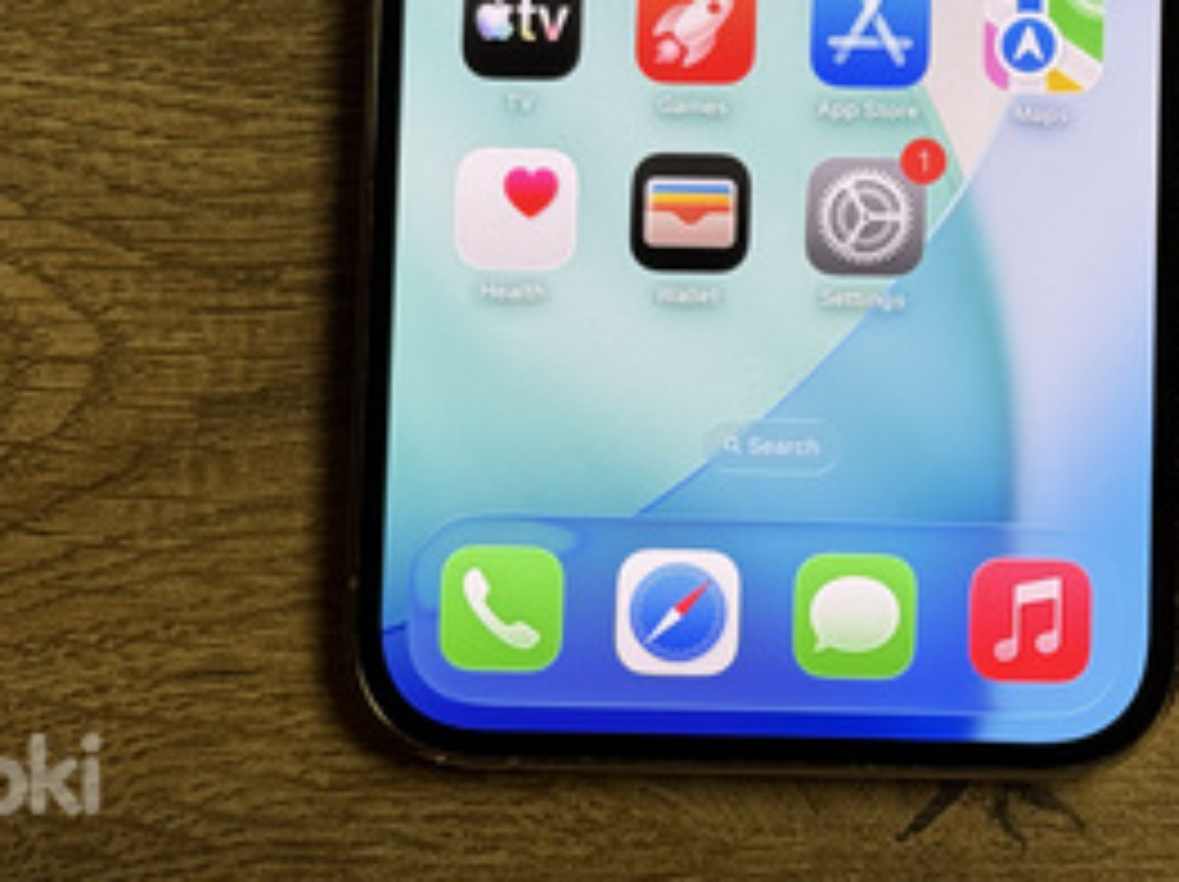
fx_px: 3743
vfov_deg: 13.2
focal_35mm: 110
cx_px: 1004
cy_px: -81
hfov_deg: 17.7
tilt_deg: -85.7
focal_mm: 6.76
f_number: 1.78
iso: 50
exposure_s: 1/126
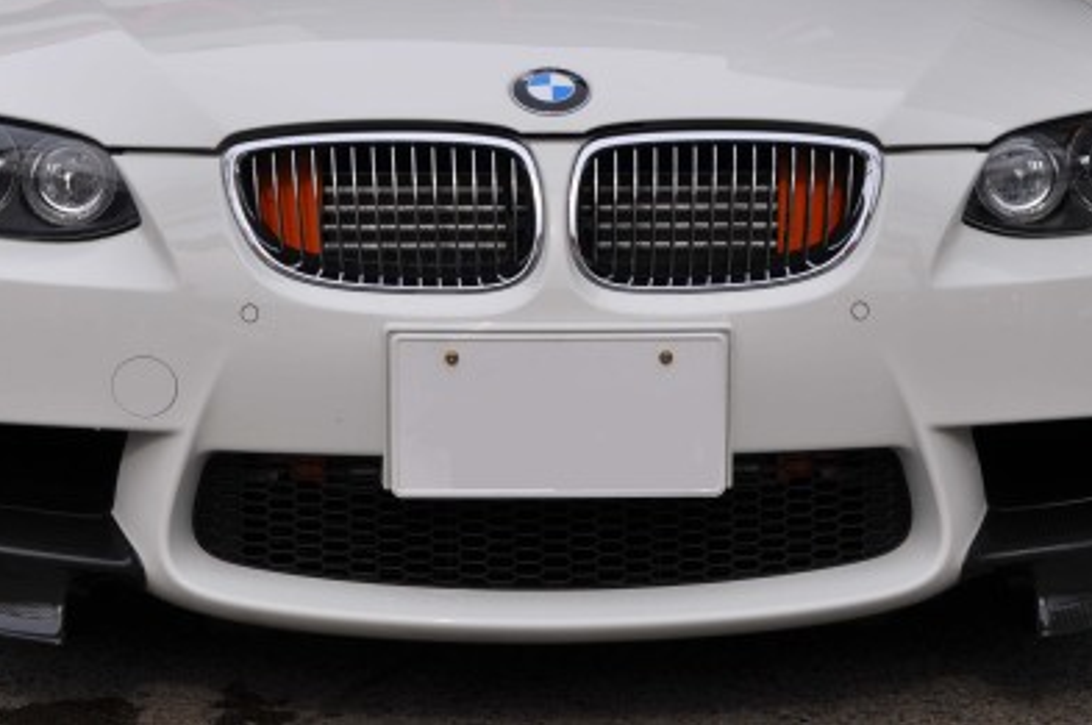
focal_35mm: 76
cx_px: 514
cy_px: 188
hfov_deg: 26.7
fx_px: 2302
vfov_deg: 17.8
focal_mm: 34
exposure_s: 1/160
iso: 200
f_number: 13
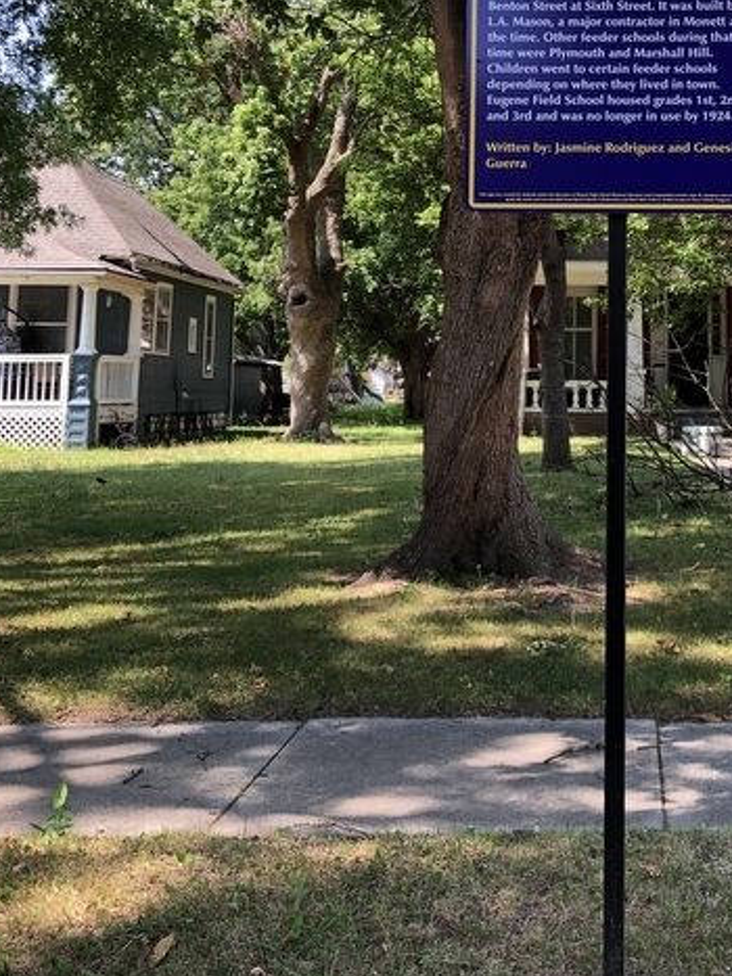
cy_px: 213
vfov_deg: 38.4
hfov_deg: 29.7
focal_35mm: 48
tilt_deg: +8.2
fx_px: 1354
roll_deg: +1.5
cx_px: 567
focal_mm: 4
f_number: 1.8
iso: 25
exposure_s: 1/167
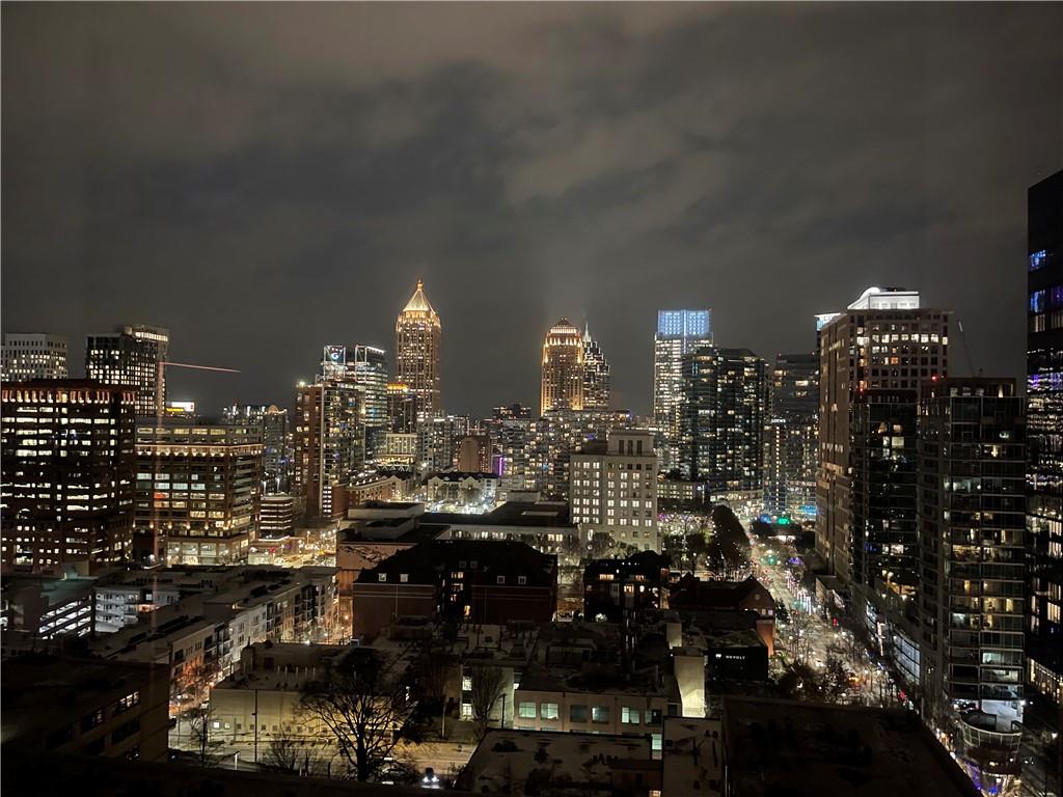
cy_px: 398
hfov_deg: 69.4
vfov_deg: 54.9
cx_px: 532
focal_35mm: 25
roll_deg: -1.3
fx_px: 768
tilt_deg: +0.1
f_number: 1.6
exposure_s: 1/9
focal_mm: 5.1
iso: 1250
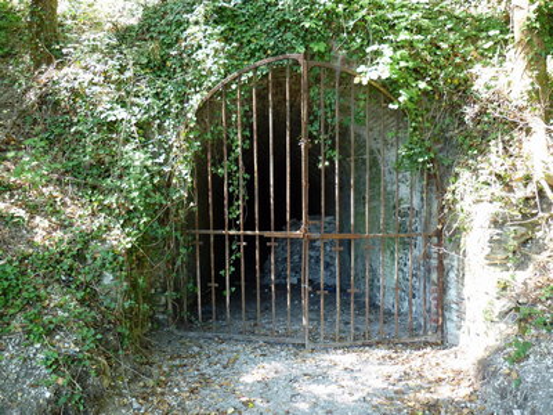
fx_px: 495
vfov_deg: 45.4
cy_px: 208
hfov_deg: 58.4
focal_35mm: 31
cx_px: 276
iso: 80
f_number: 2.8
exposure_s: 1/30
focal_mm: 5.5
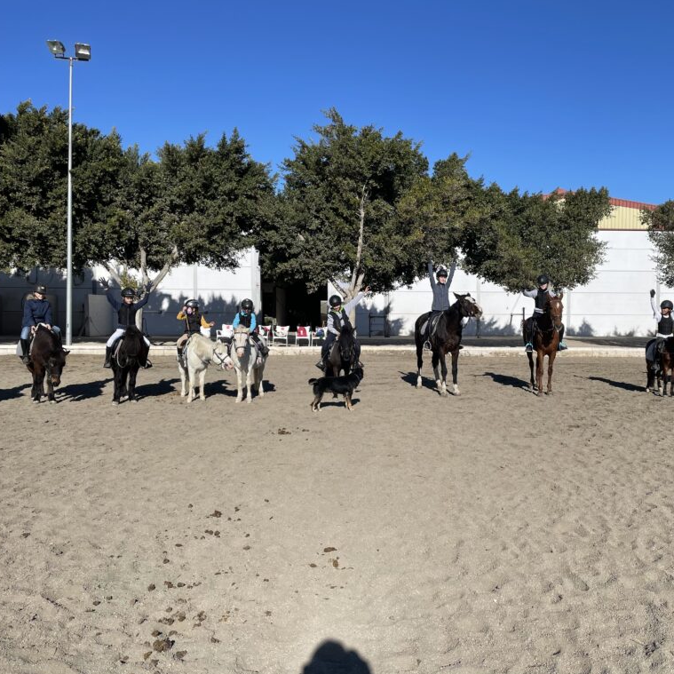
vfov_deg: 52.5
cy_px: 339
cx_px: 432
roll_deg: -0.7
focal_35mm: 31
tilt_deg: -1.2
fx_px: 683
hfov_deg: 51.8
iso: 32
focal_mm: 4.2
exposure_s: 1/4651
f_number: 1.6
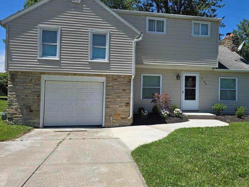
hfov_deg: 61.4
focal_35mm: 29
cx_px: 140
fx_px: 209
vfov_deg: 48.1
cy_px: 82
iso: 12
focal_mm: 6.3
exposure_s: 1/929
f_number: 1.7
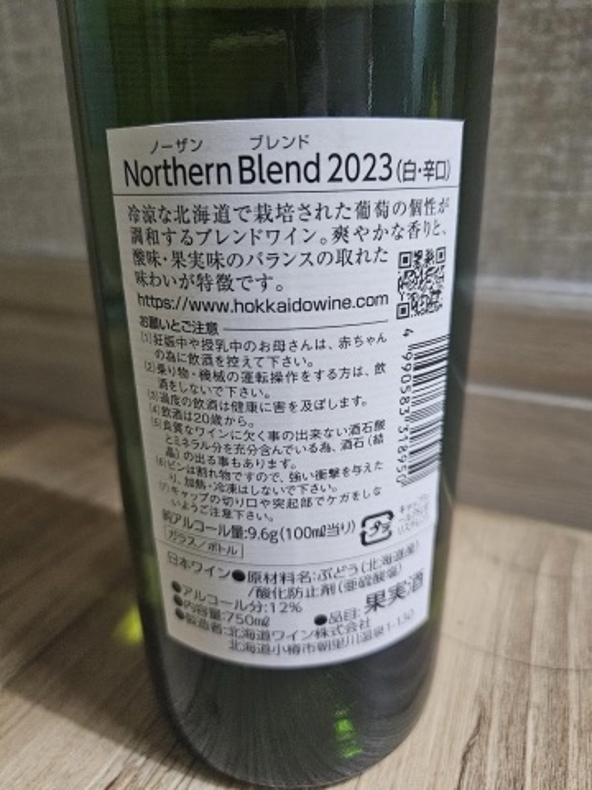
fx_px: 524
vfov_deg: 73.9
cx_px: 296
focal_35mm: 23
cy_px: 395
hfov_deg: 58.9
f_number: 1.8
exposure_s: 1/60
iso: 800
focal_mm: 5.4
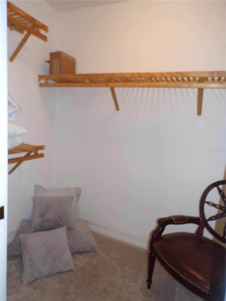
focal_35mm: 24
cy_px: 150
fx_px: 209
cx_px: 113
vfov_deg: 71.6
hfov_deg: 56.8
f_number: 3
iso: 200
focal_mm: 4.3
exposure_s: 1/34
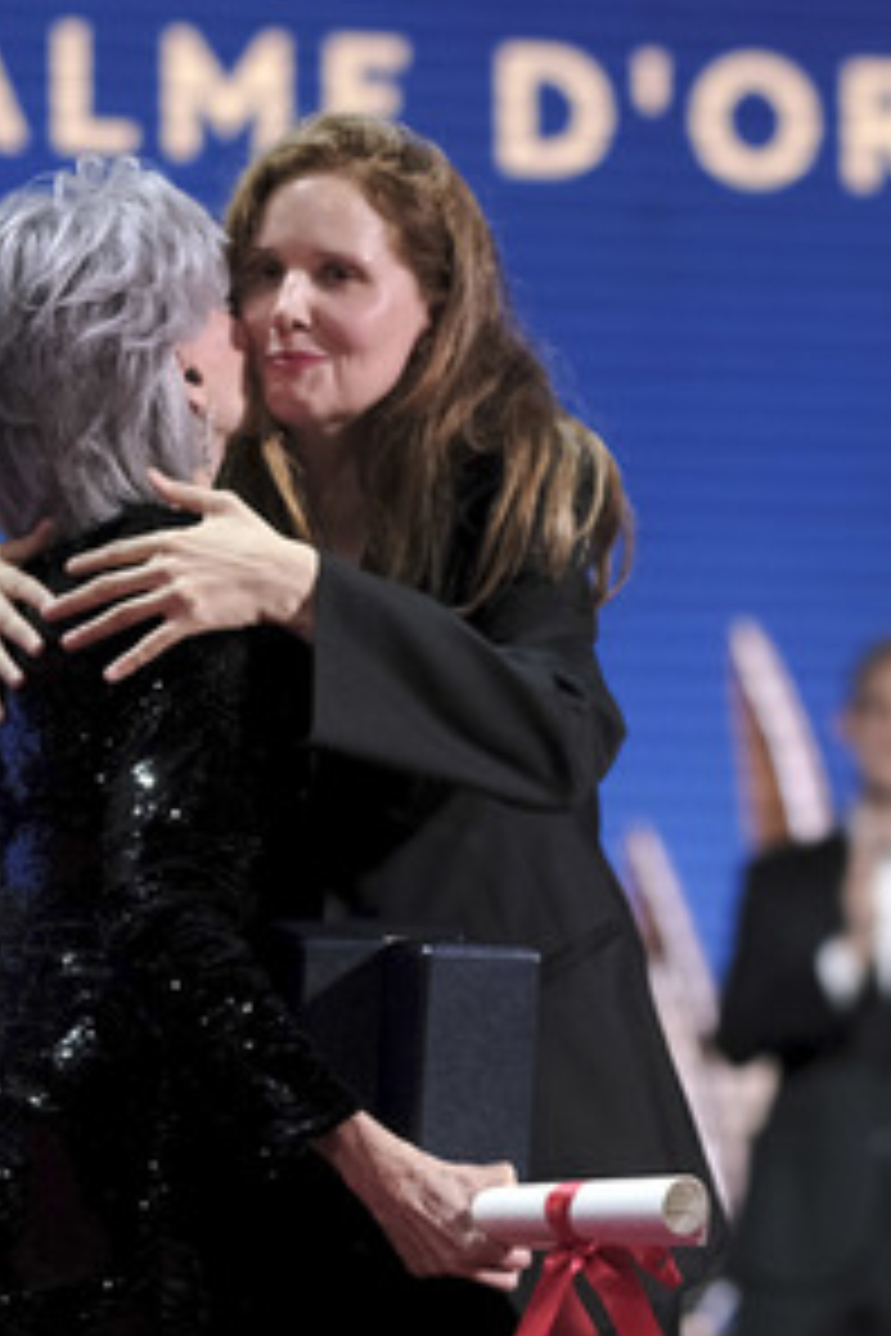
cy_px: 670
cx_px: 457
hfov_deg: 6.7
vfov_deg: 10.0
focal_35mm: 205
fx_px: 7610
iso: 1600
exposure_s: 1/500
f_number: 2
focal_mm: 90
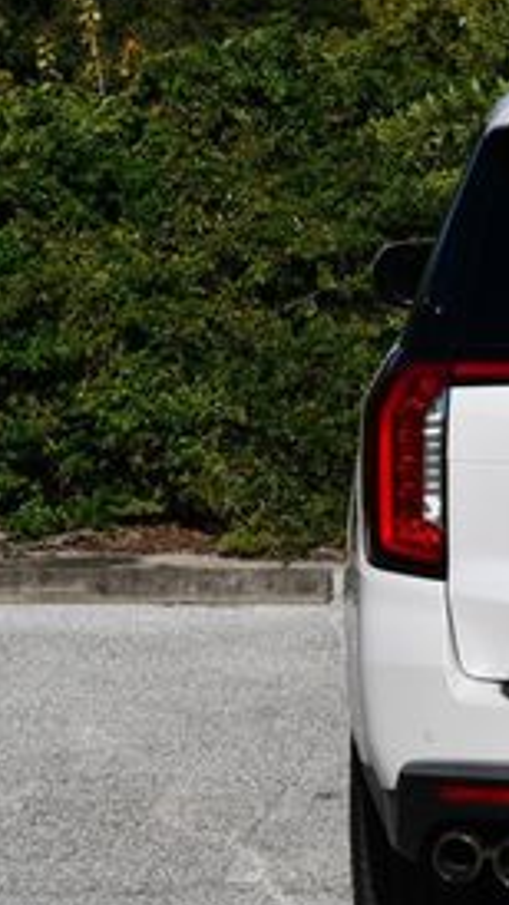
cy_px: 443
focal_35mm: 137
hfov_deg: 8.6
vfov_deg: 15.7
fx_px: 3289
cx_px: 783
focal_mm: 28
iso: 100
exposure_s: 1/400
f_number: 10
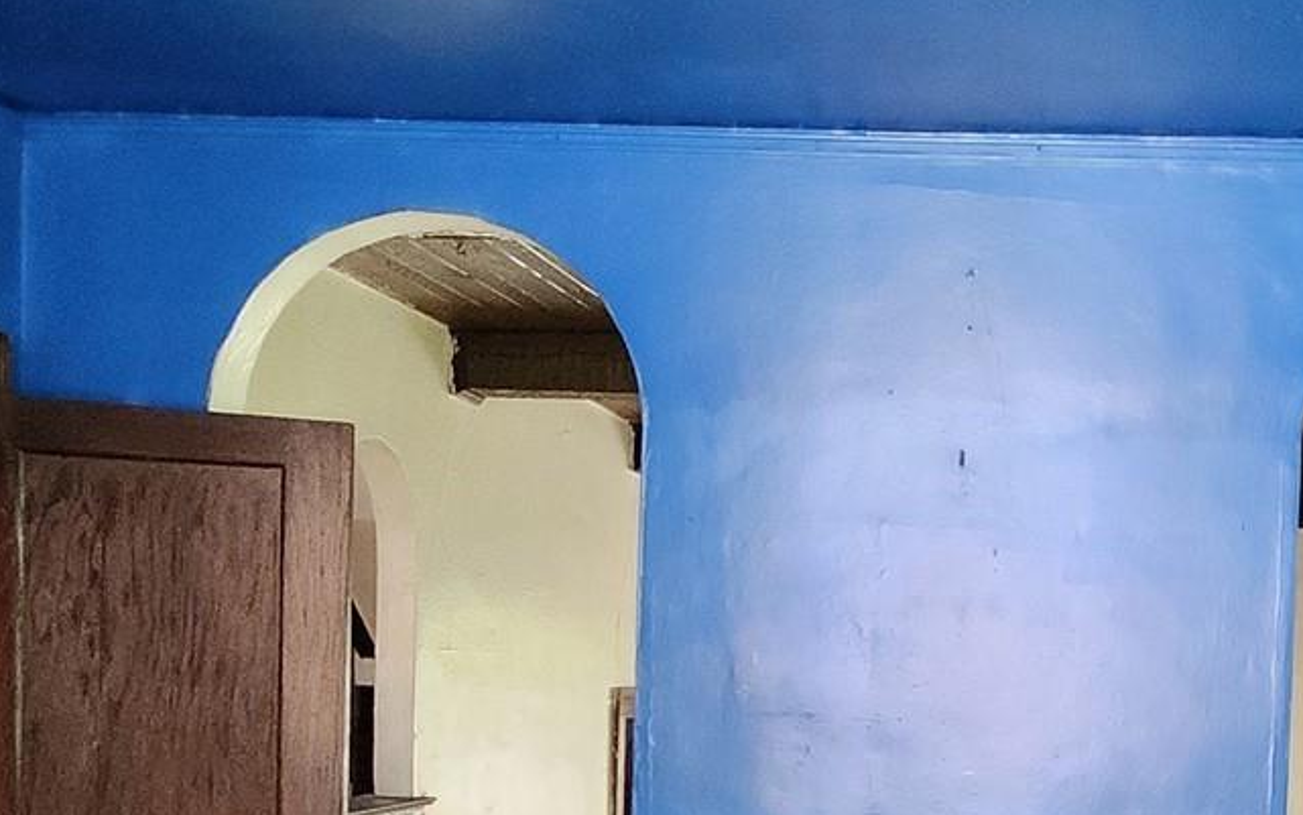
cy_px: 758
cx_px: 1092
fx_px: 1563
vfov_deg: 28.0
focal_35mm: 44
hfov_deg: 42.6
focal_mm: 1.74
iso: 320
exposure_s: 1/40
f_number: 2.2
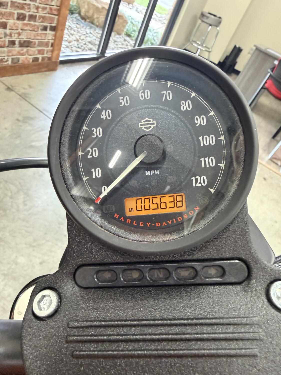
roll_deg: -26.2
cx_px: 140
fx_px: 260
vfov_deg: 71.6
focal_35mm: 24
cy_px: 188
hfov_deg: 56.8
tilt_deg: -35.7
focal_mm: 2.22
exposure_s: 1/60
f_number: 2.2
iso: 640
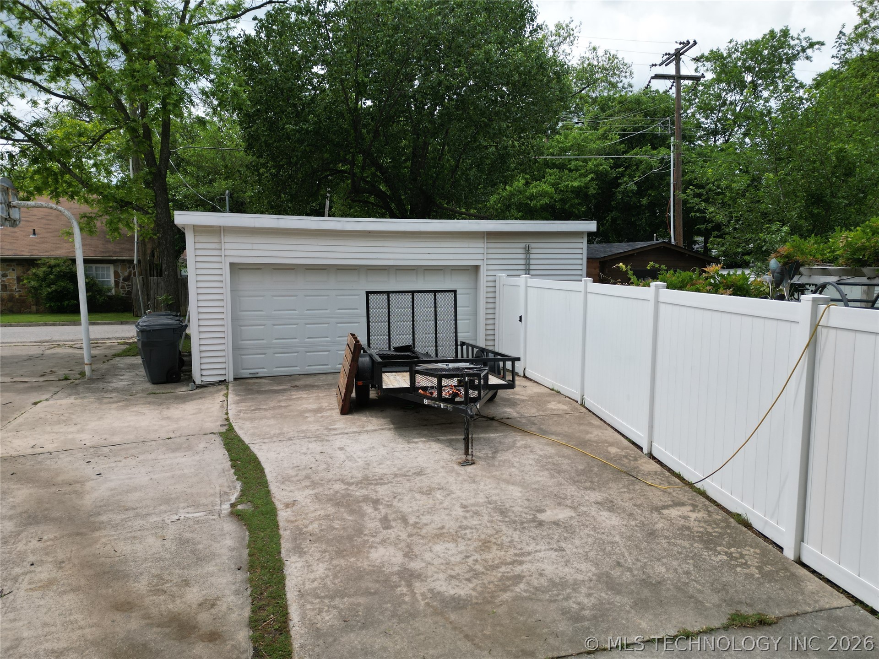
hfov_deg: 71.6
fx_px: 609
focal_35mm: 24
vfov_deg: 56.8
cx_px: 440
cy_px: 330
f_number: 1.7
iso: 130
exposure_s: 1/2500
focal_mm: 6.72
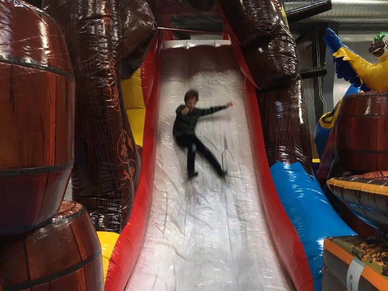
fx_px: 325
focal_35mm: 29
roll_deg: +3.4
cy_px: 146
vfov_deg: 48.2
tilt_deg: +4.7
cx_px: 194
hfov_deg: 61.7
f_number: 2.2
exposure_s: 1/30
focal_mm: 4.15
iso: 32
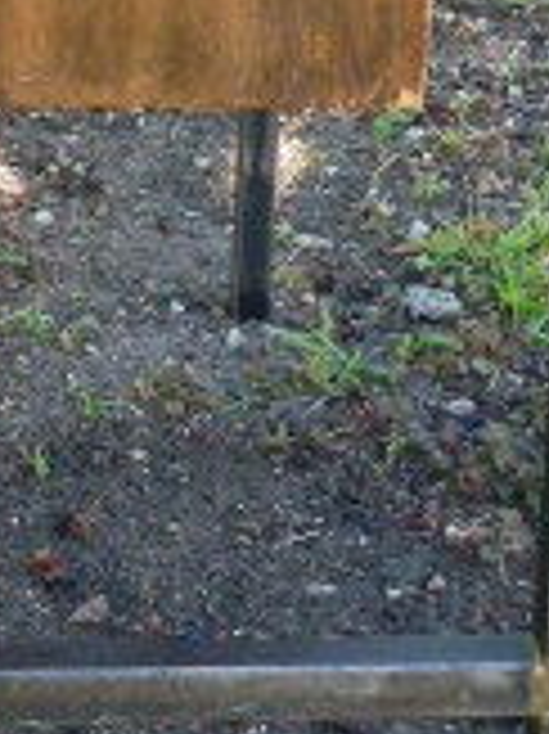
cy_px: 95
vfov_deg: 13.5
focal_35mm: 145
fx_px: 3070
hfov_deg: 10.1
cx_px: 14
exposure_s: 1/60
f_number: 3.7
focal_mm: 6.4
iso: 200
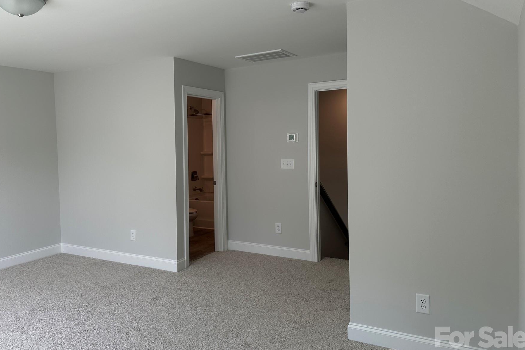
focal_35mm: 29
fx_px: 423
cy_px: 156
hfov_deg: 63.4
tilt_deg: -2.4
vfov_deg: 44.9
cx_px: 225
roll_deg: +1.2
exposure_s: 1/166
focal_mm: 6.86
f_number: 1.78
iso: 64
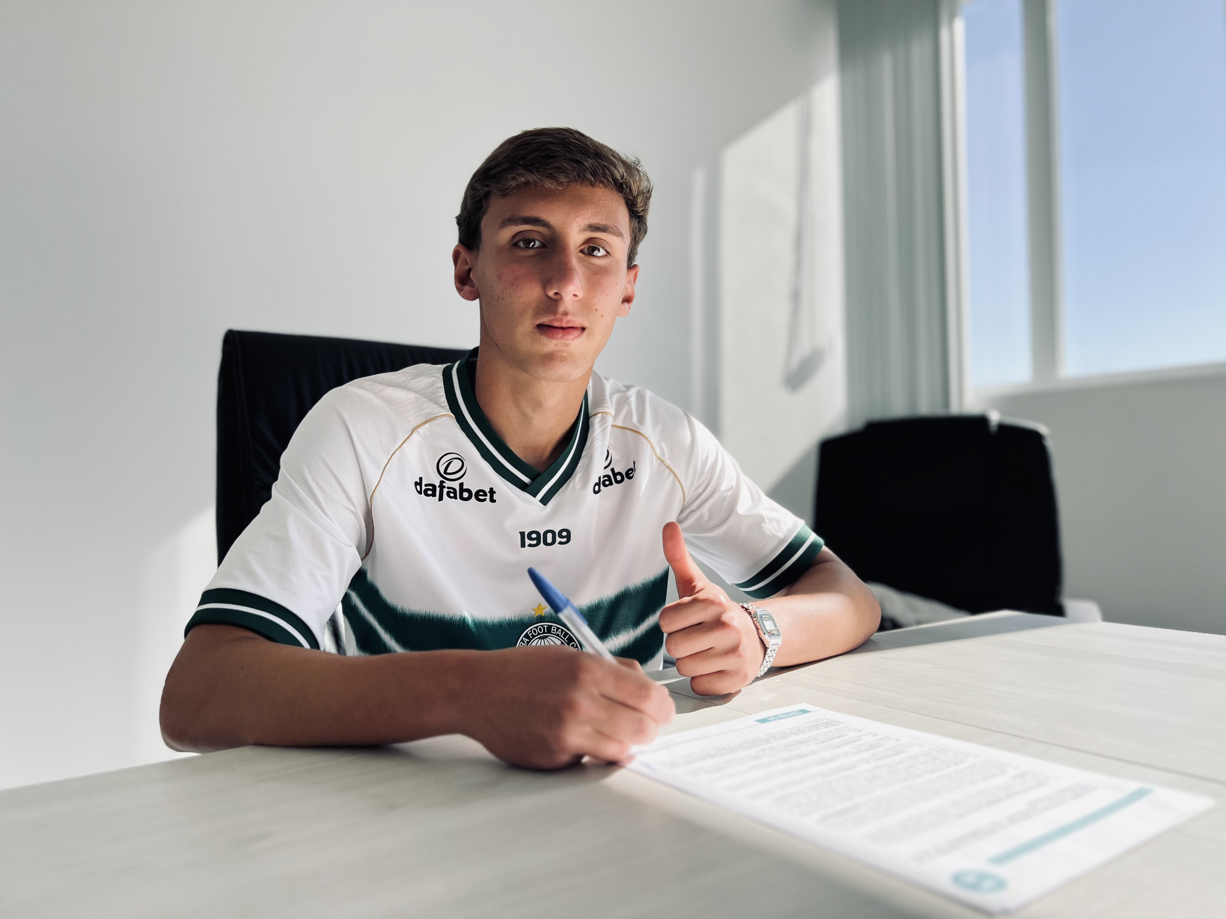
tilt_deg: +0.6
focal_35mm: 26
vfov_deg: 53.1
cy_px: 460
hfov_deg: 67.3
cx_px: 613
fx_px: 921
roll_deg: +1.6
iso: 50
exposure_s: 1/786
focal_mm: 5.7
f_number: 1.5
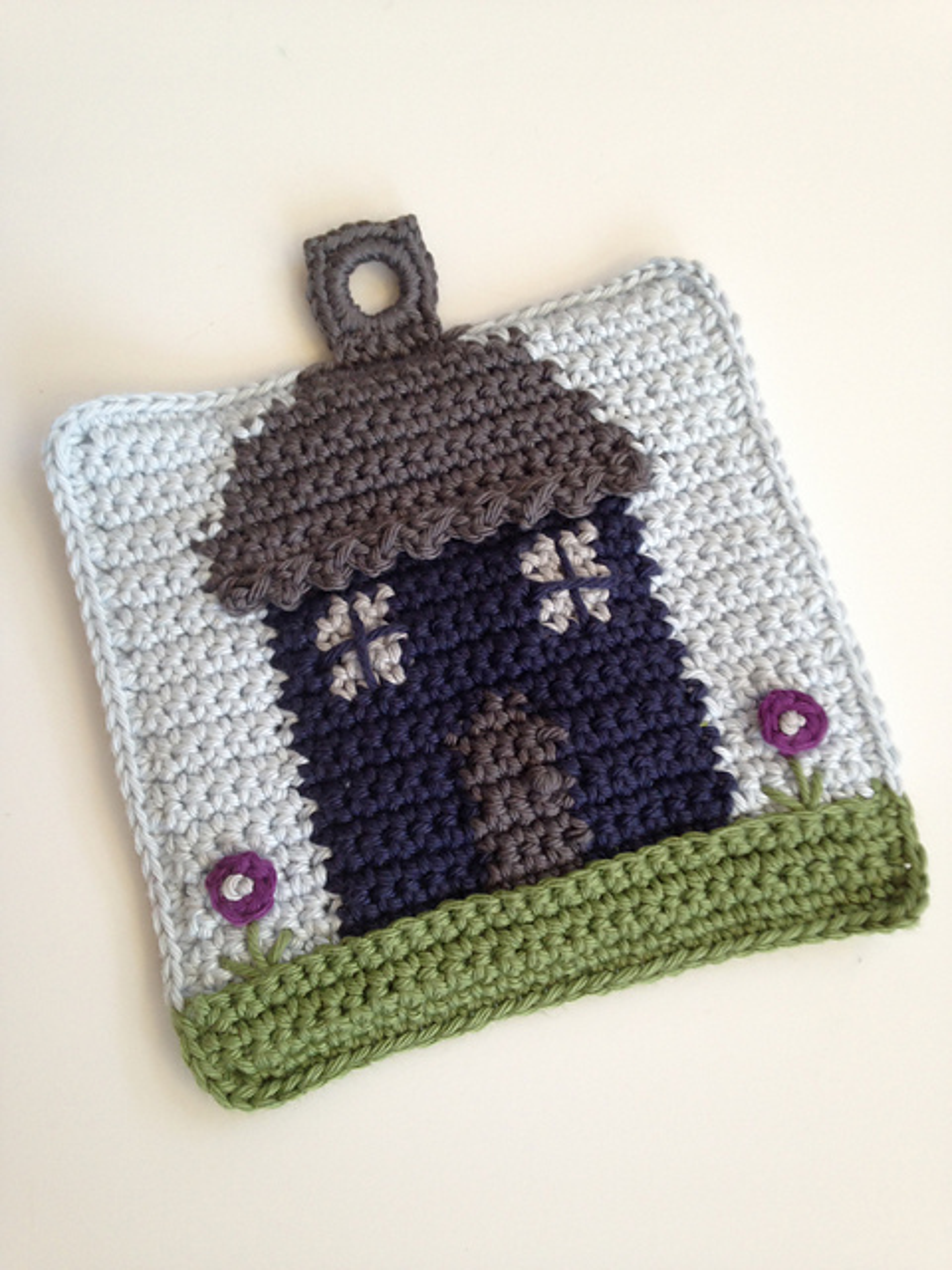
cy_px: 635
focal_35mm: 33
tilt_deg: -79.4
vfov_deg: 55.4
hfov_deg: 42.9
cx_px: 476
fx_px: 1210
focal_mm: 4.12
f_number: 2.4
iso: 64
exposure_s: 1/20
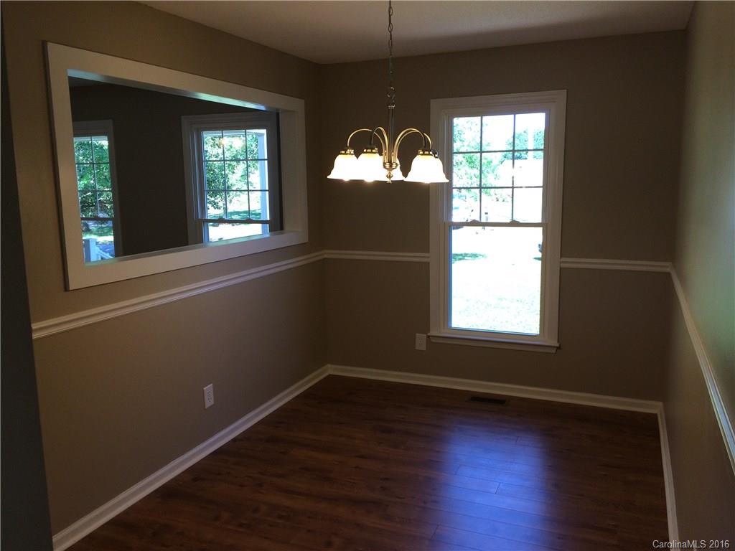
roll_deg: +1.0
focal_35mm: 29
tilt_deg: -11.2
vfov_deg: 48.2
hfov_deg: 61.7
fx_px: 616
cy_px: 276
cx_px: 368
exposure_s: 1/120
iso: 64
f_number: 2.2
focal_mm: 4.15
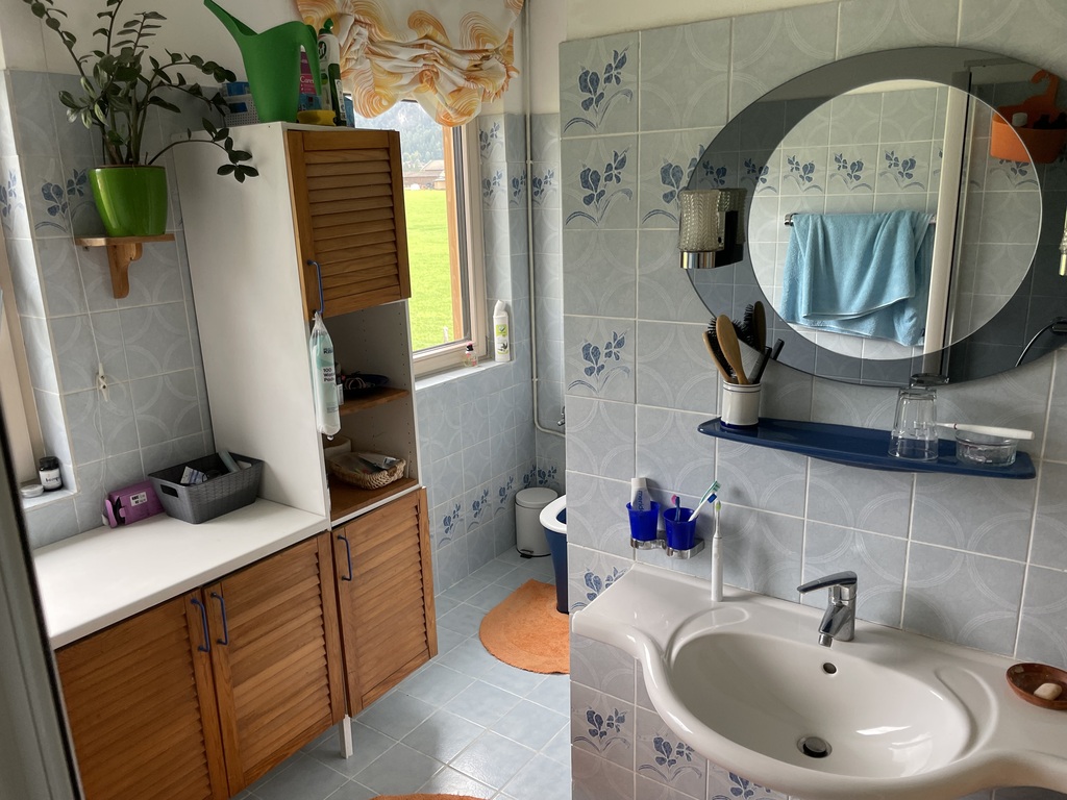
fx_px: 801
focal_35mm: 26
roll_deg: +1.9
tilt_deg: -15.3
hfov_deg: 67.3
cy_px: 400
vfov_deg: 53.1
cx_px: 534
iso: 100
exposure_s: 1/121
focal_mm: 4.2
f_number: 1.6
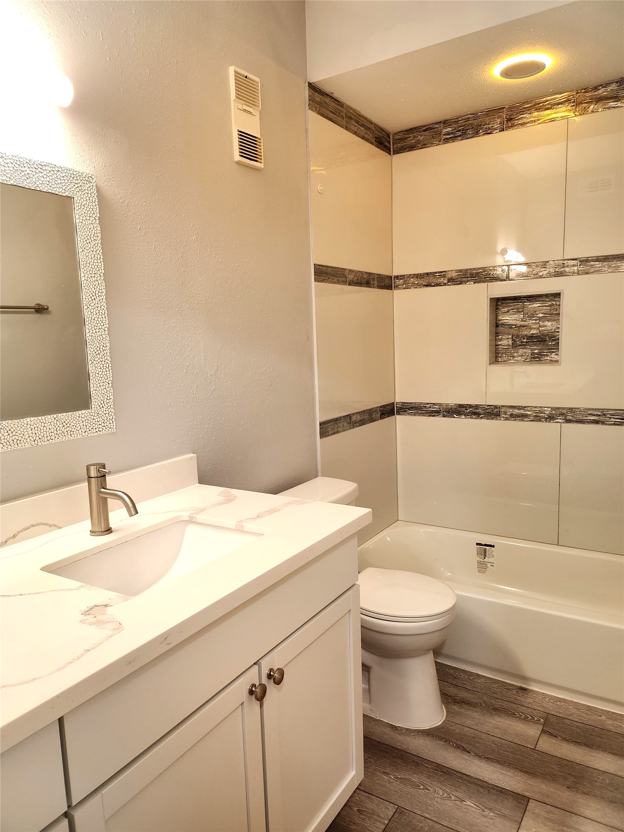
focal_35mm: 24
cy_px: 416
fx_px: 577
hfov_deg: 56.8
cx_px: 312
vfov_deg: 71.6
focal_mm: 5
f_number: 1.8
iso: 320
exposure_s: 1/120
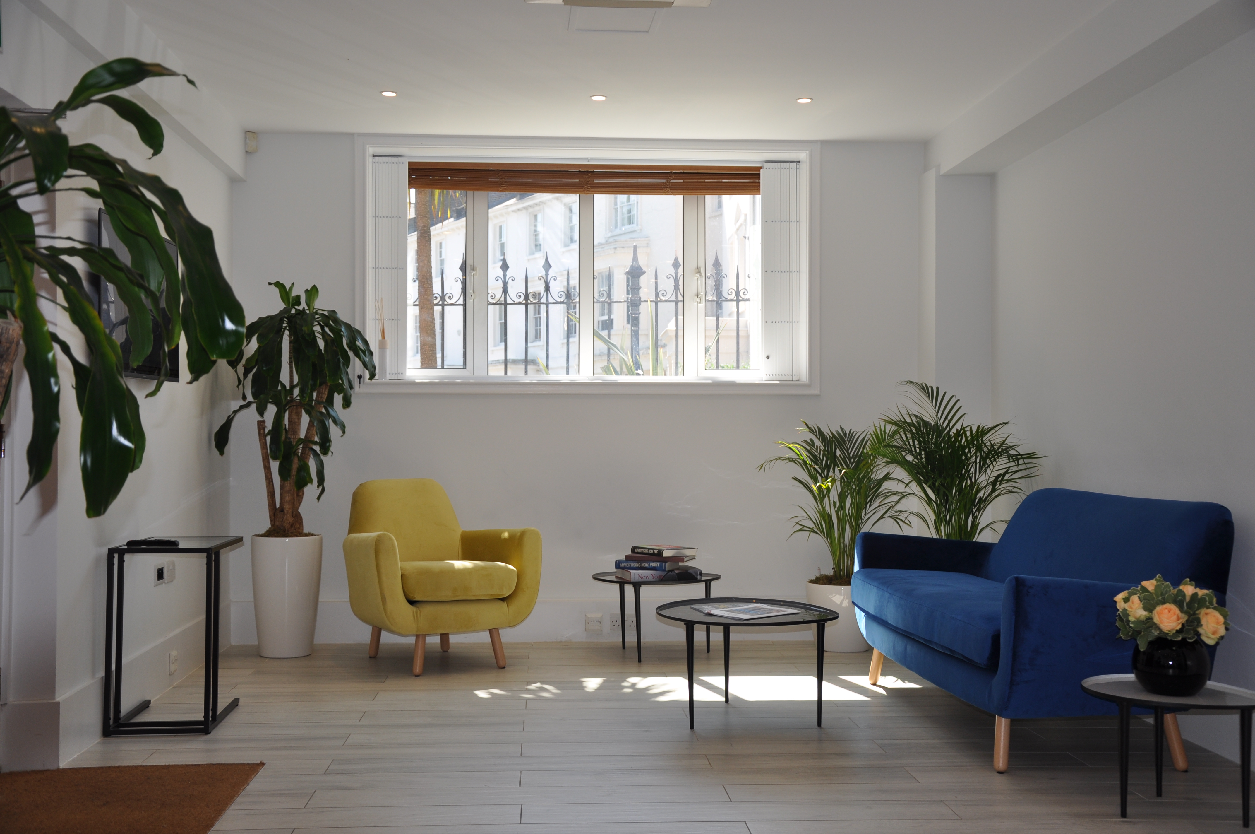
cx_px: 628
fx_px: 1462
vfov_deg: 31.8
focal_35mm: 42
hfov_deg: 46.4
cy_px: 417
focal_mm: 28
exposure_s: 1/200
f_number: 4.5
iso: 200
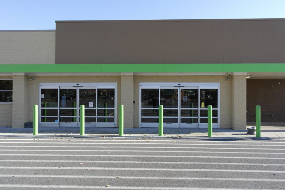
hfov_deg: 61.9
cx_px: 142
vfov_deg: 43.6
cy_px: 95
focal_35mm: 30
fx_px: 237
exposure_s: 1/200
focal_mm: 20
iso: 100
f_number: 5.6
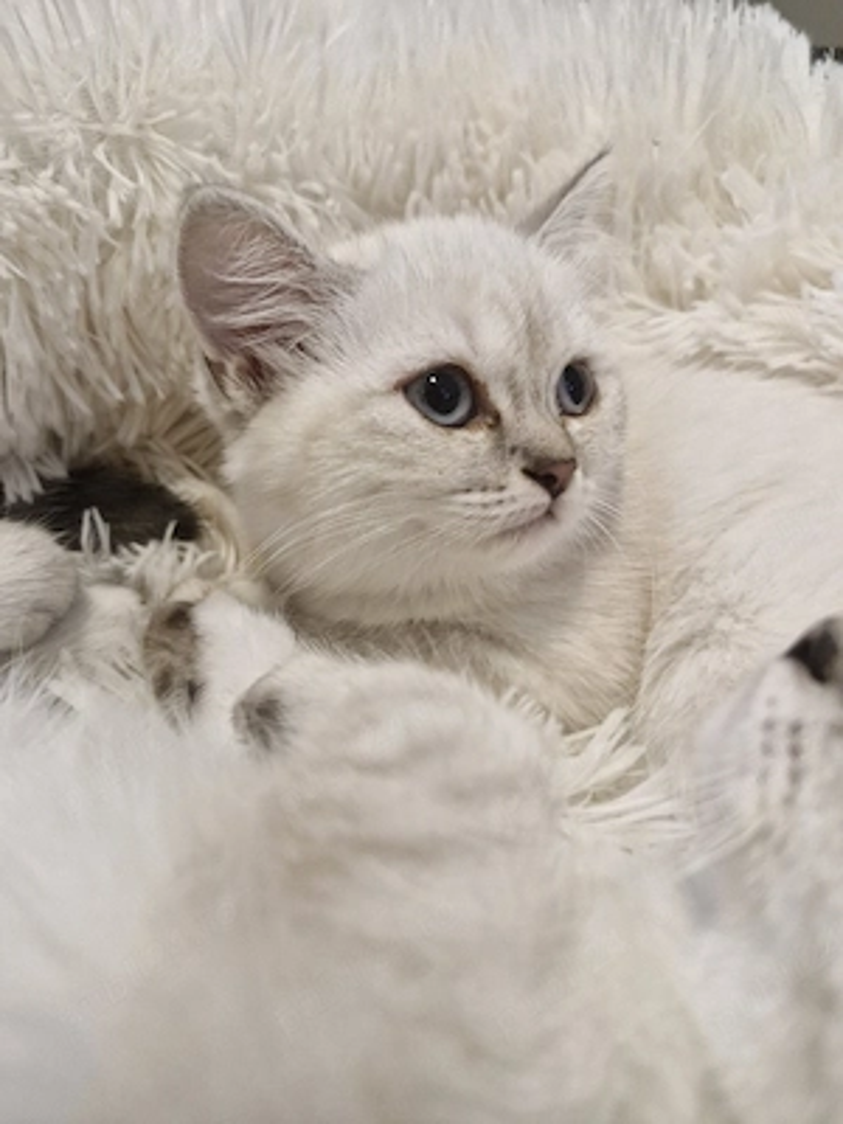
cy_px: 562
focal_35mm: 23
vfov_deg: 73.9
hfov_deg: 58.9
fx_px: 747
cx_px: 422
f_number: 1.8
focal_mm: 5.54
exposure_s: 1/100
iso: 800
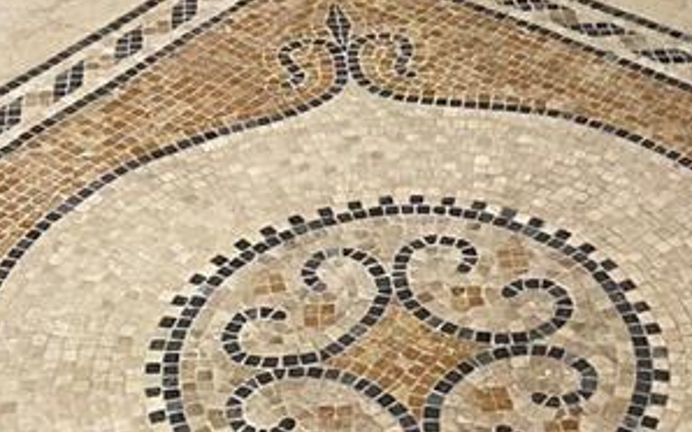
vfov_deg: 9.3
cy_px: -887
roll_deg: -1.0
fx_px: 2093
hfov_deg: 18.7
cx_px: 460
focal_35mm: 111
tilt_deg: -5.5
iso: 250
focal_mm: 4.25
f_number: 1.8
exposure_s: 1/60
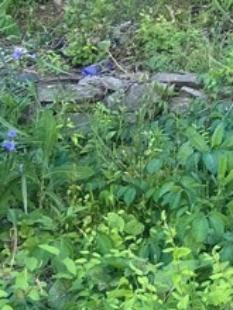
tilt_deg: +15.7
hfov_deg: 11.9
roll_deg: -0.2
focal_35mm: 121
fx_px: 1086
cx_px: 312
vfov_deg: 15.3
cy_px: -117
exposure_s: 1/325
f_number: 1.5
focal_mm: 5.7
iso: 50
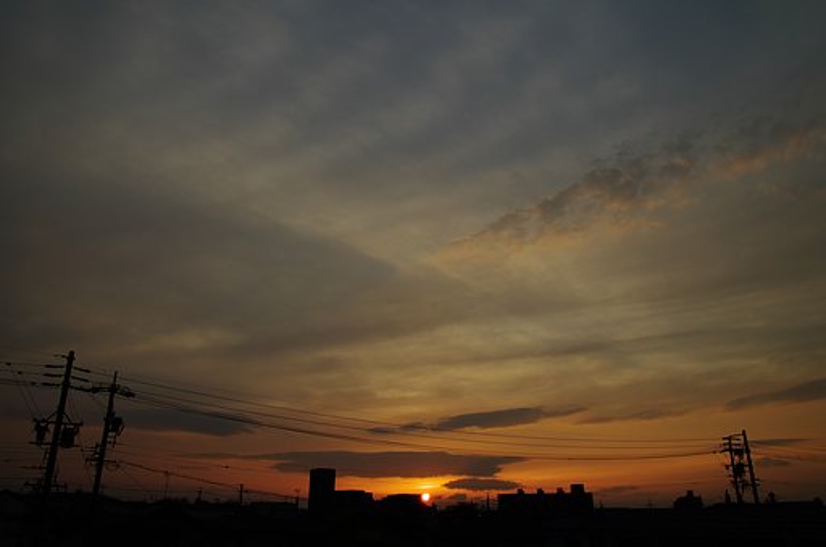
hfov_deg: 71.6
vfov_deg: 51.1
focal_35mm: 25
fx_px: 572
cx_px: 413
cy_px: 274
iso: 100
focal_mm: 17
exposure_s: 1/15
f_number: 11
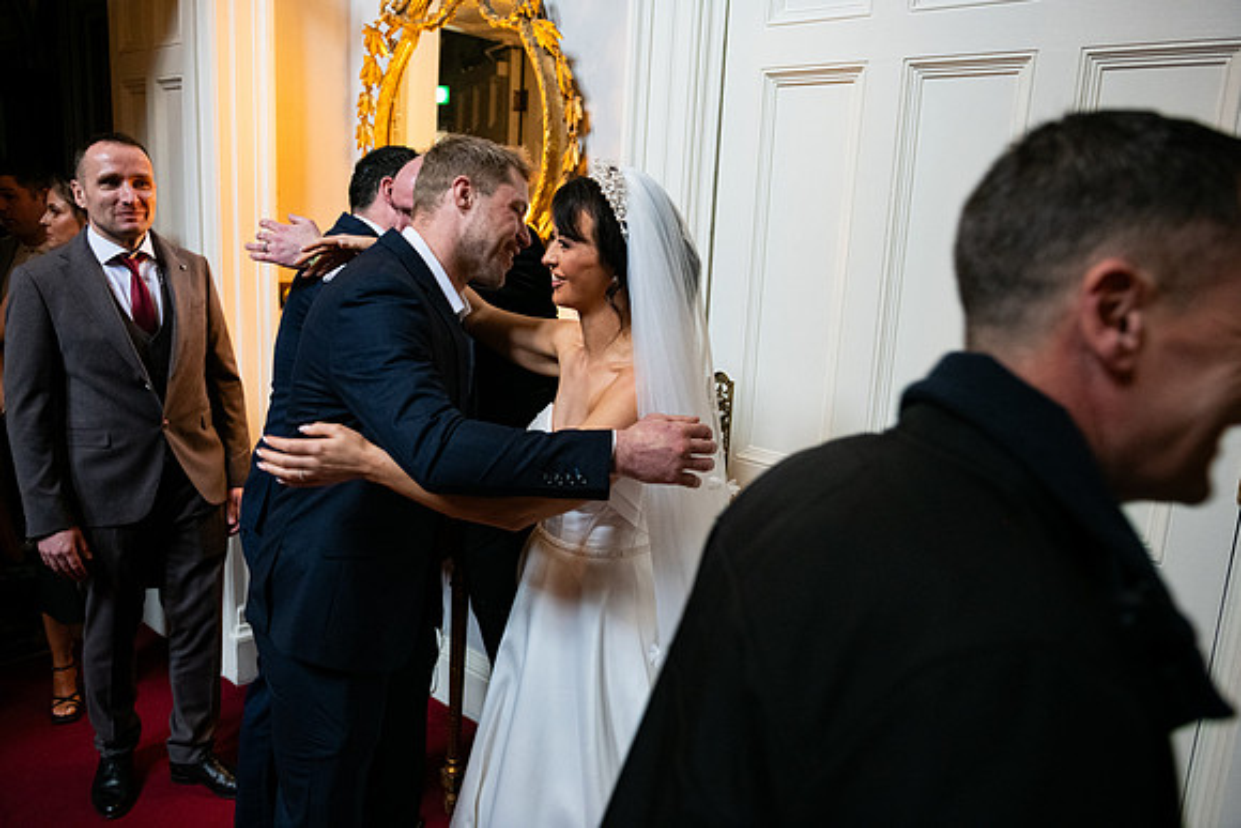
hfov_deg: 65.5
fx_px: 965
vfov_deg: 46.4
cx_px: 620
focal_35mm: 28
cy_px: 414
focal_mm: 28
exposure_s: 1/160
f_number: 3.5
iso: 1600
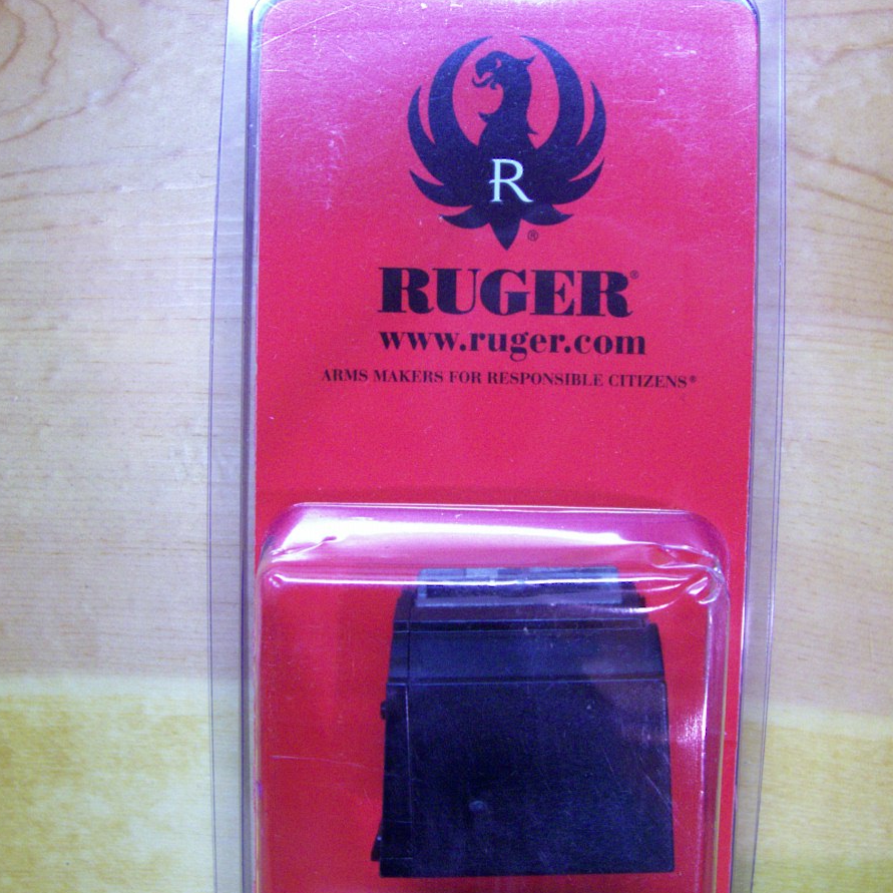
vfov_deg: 40.9
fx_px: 1197
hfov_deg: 40.9
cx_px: 460
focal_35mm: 41
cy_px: 451
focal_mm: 5.6
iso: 160
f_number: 2.7
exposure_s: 1/17.8
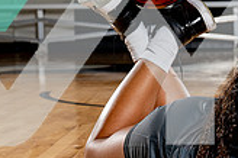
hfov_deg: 11.5
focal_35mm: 177
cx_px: 251
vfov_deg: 7.7
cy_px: 69
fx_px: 1169
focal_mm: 50
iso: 200
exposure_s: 1/250
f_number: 5.6
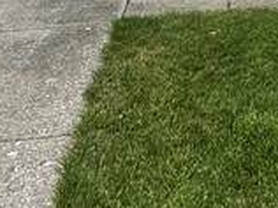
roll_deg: +1.7
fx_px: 730
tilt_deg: -0.4
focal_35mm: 91
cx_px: 318
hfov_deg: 20.4
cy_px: -171
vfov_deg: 14.2
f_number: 2.2
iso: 40
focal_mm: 2.22
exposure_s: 1/785
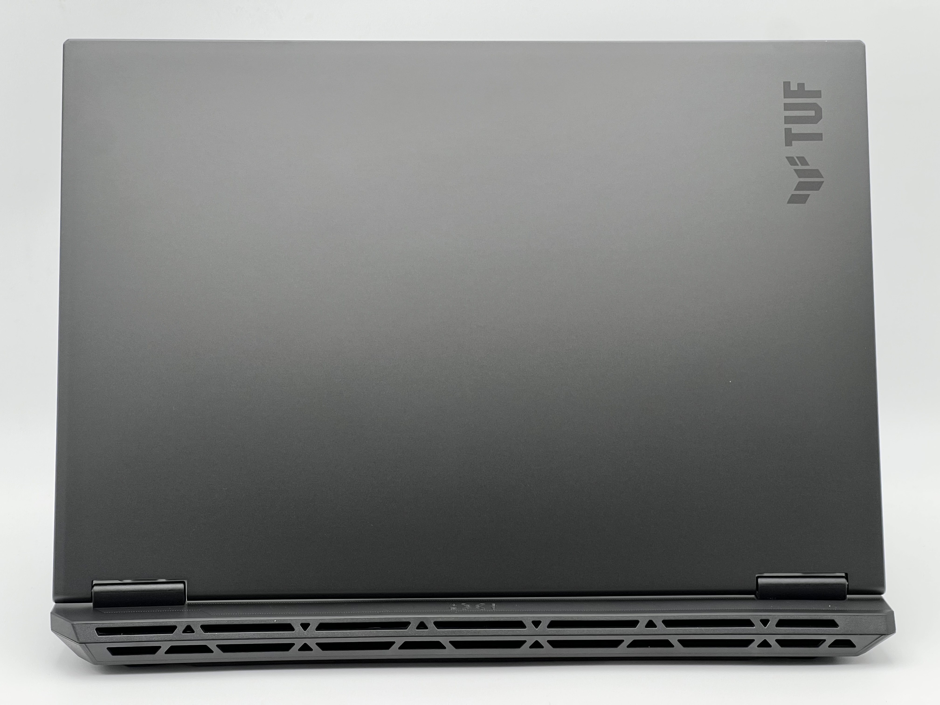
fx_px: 2091
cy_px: 352
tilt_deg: -12.0
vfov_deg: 19.1
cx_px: 470
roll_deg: +0.4
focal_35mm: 77
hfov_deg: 25.3
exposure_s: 1/100
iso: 40
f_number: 2.8
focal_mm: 9
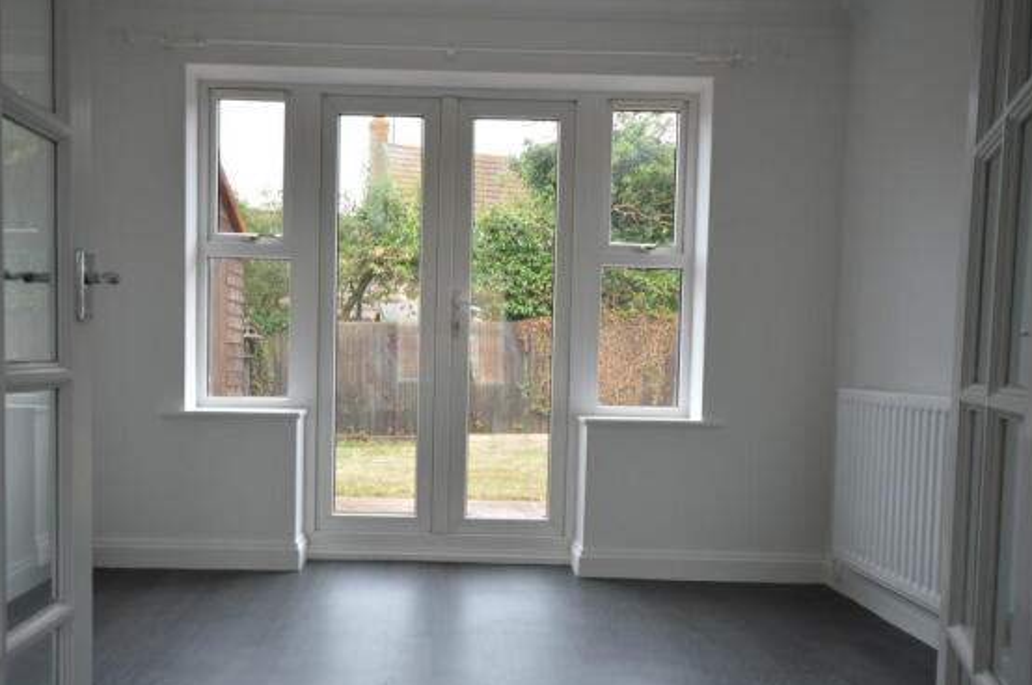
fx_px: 916
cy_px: 400
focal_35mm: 32
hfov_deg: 58.6
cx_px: 447
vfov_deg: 40.9
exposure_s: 1/25
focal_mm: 18
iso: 100
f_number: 5.3
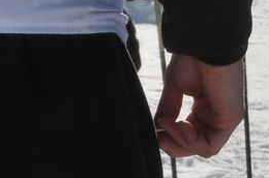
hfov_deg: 2.1
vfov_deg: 1.4
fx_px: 7238
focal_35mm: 971
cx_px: -233
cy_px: -280
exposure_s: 1/160
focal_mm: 105
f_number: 25
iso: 200
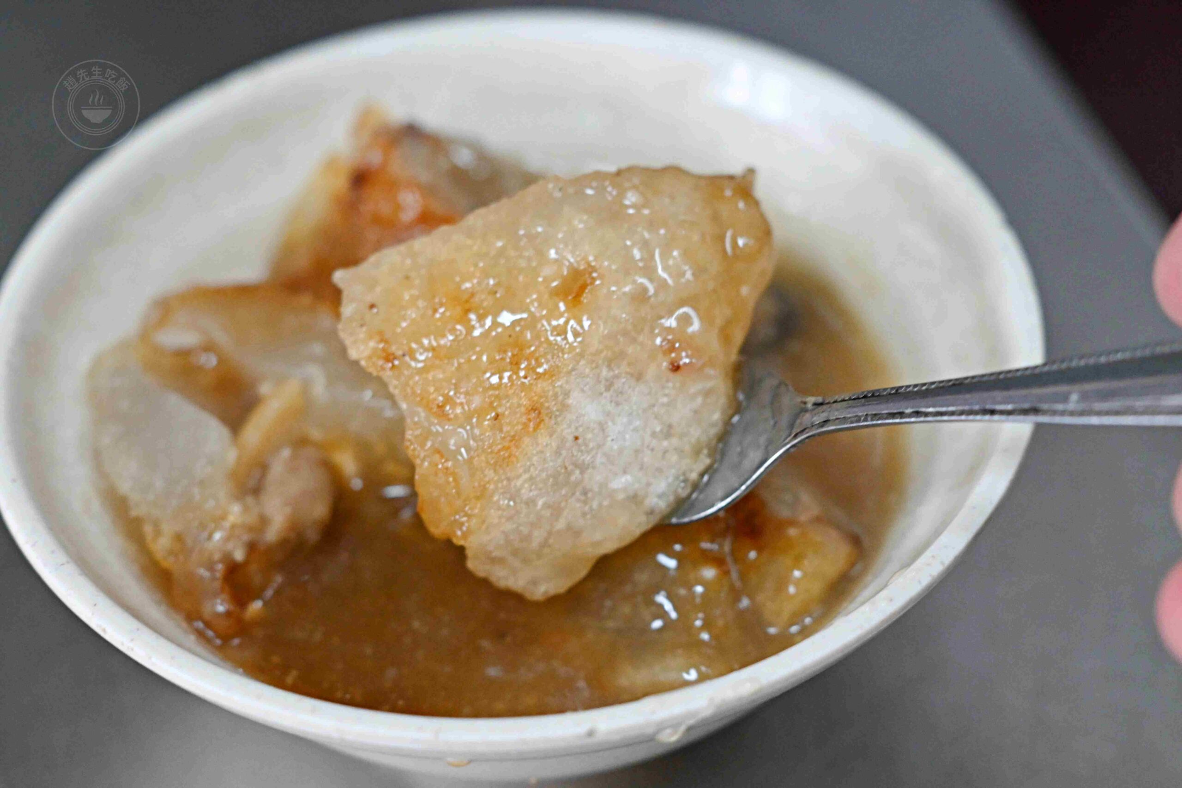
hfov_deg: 27.0
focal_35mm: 75
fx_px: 2462
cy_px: 394
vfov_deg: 18.2
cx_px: 591
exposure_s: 1/200
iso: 2500
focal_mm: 50
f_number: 3.2
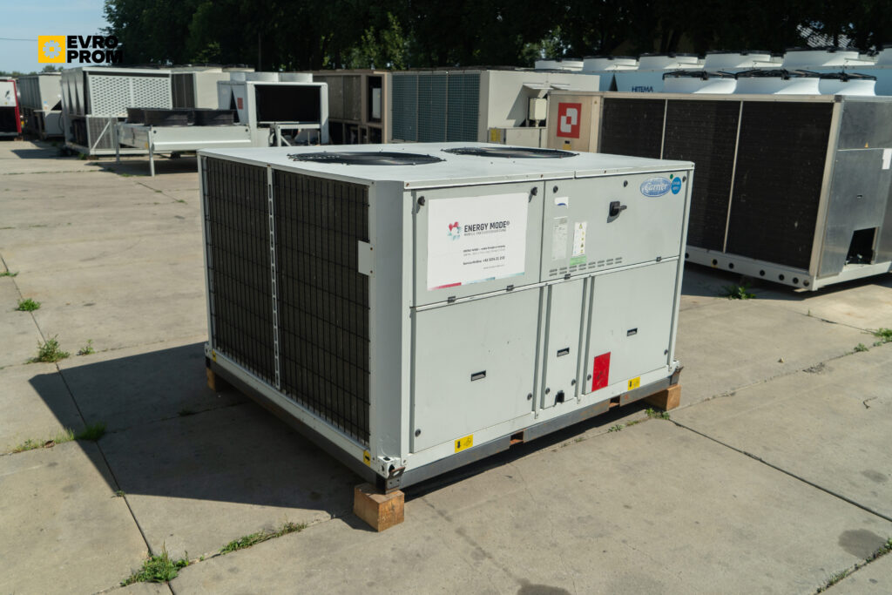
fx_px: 743
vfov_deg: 43.6
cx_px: 446
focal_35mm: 30
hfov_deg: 61.9
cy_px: 298
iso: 100
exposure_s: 1/800
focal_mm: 30
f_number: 4
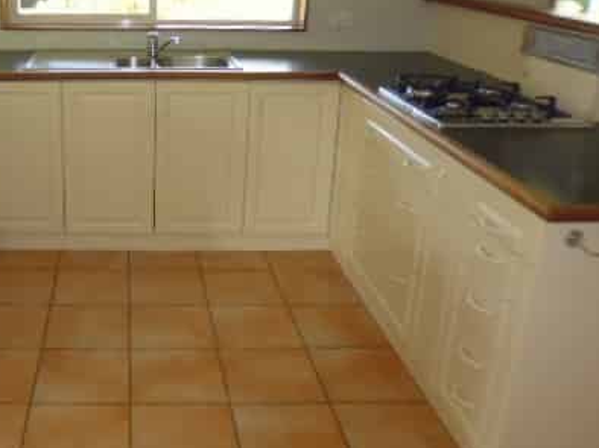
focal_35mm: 39
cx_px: 122
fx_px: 674
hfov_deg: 45.5
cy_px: 166
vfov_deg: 36.6
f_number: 2.8
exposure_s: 1/60
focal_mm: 4.3
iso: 125
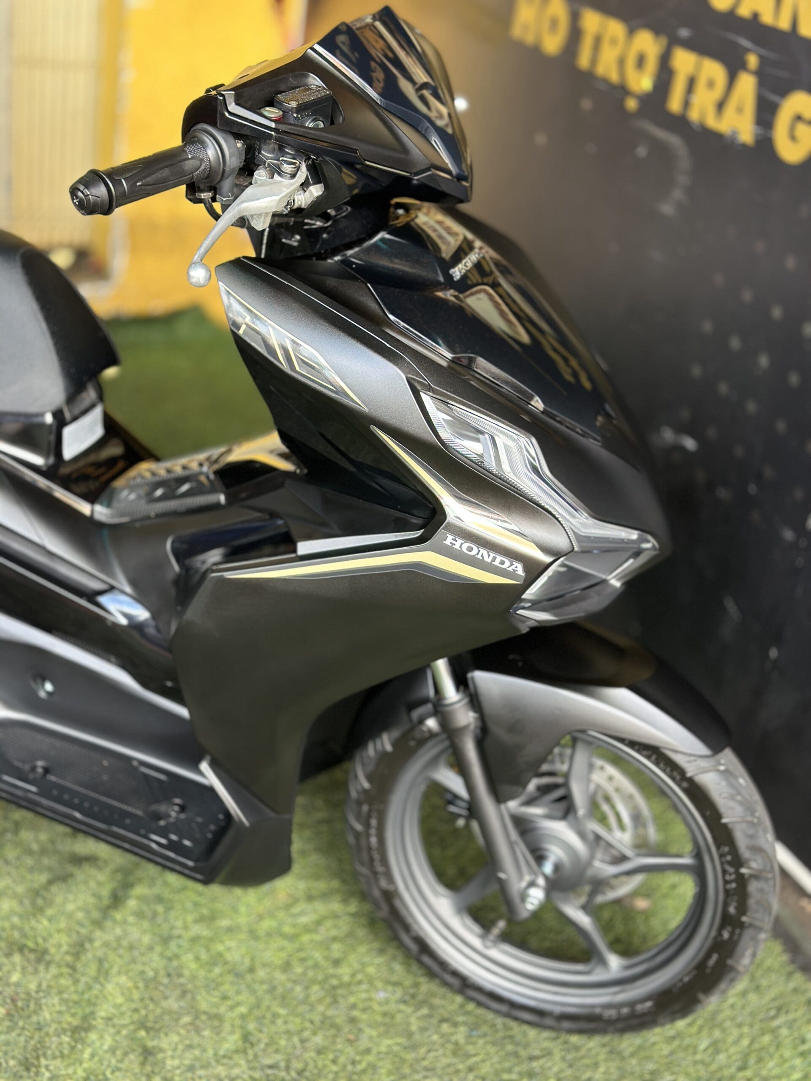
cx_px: 406
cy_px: 540
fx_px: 1499
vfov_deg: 39.7
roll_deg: -9.5
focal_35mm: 48
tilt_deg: -26.4
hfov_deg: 30.3
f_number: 1.78
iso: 125
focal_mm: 6.86
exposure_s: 1/98
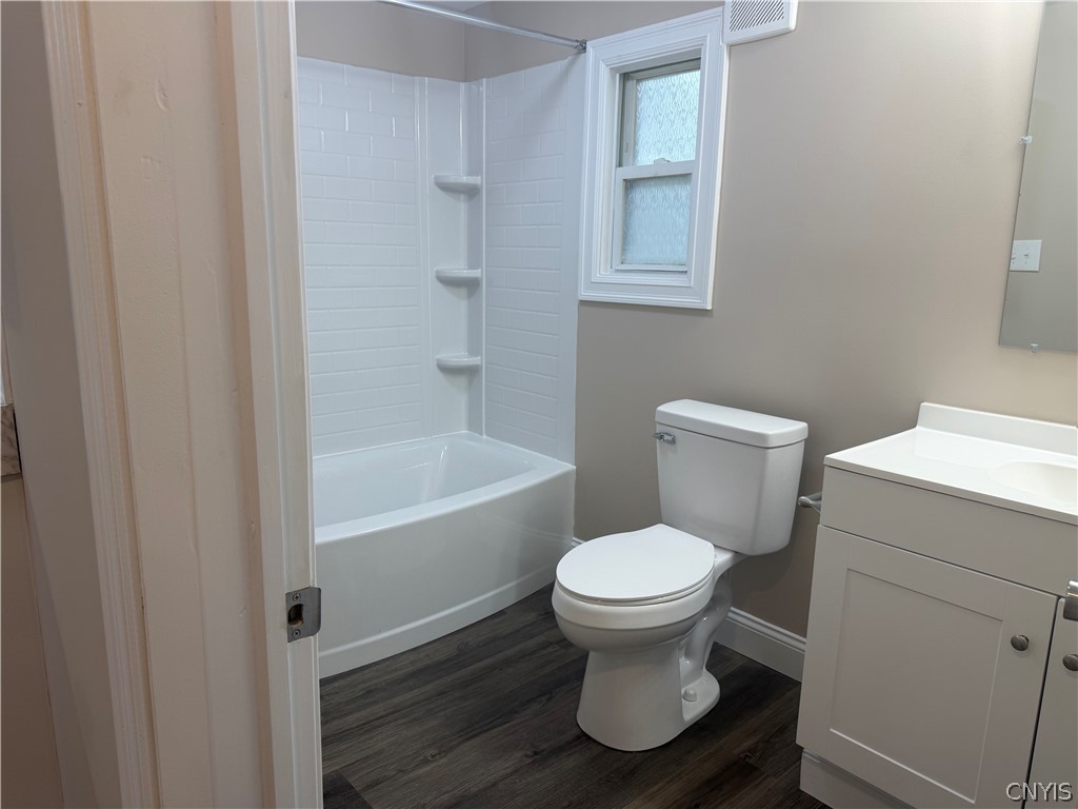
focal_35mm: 24
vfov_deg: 56.8
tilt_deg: -12.8
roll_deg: -0.3
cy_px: 404
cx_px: 539
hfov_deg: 71.6
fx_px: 747
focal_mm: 6.76
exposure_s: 1/120
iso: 64
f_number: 1.78
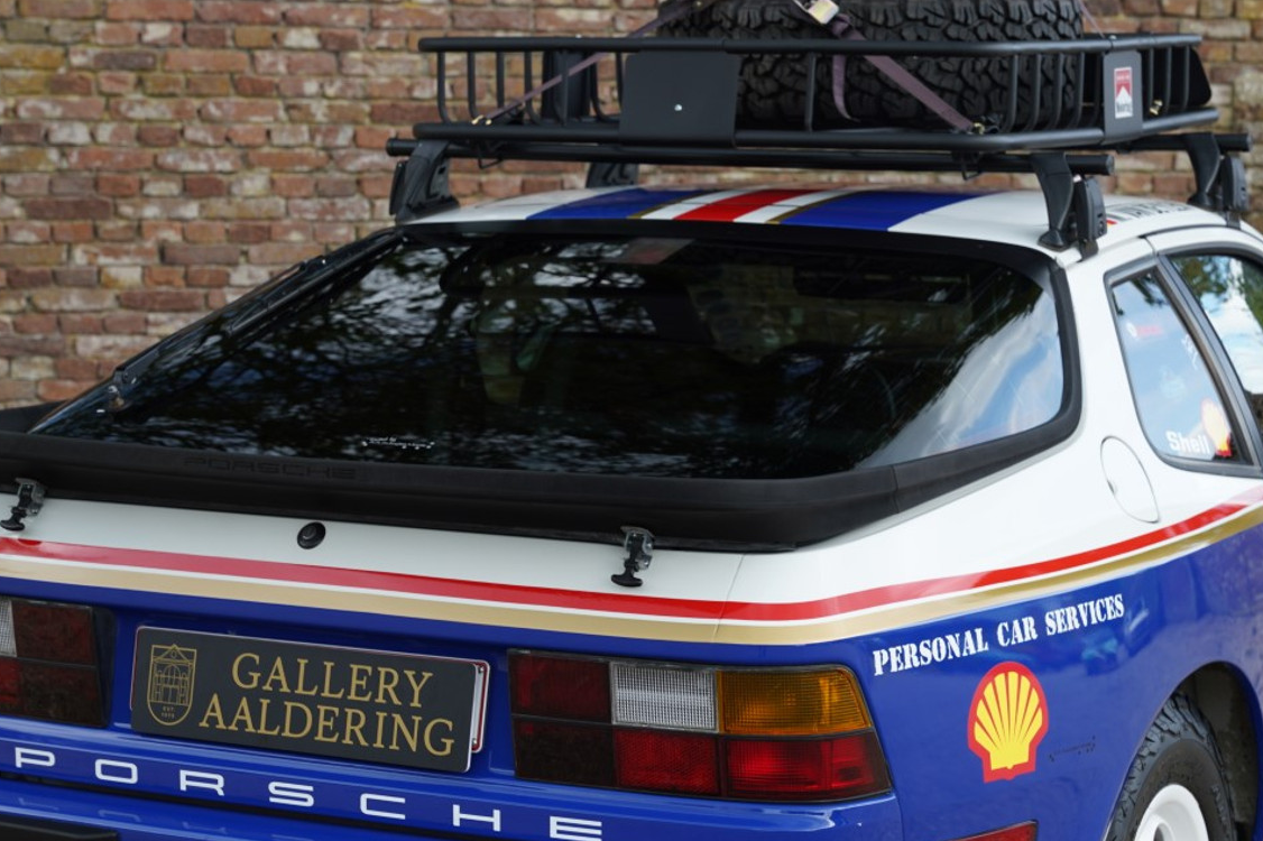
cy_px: 545
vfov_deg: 15.6
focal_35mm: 87
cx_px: 737
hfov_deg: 23.3
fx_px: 3057
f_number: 5.6
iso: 100
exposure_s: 1/60
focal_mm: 51.1
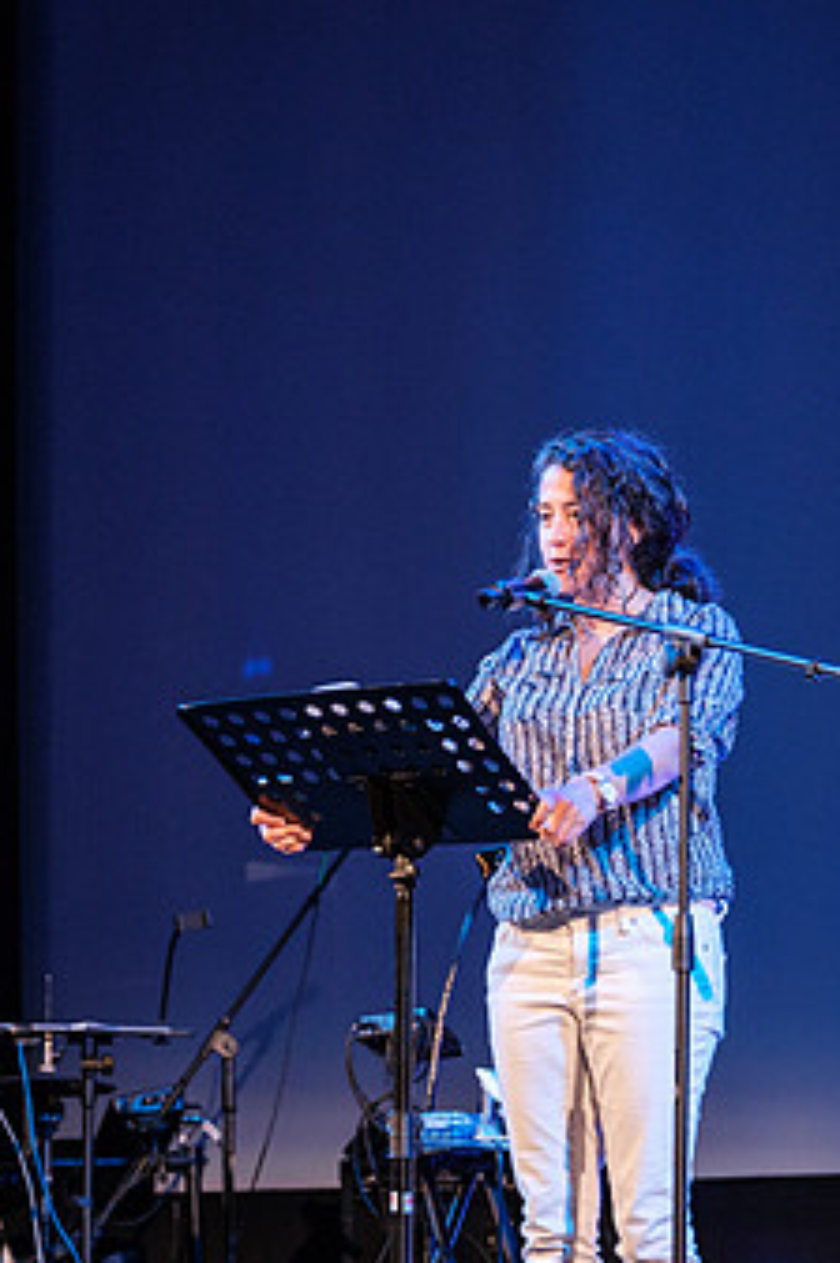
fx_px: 4314
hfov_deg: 11.1
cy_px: 750
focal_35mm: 123
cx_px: 510
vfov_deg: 16.7
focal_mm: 61
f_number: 2.8
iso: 2500
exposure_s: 1/125
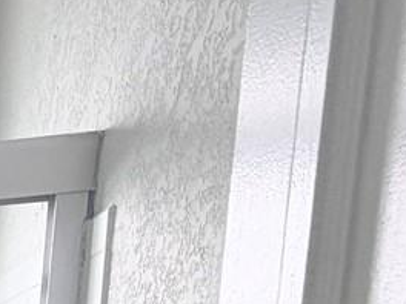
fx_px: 997
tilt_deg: -8.0
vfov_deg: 14.6
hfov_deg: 14.3
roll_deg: +2.0
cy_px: 593
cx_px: -595
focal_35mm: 85
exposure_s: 1/121
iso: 64
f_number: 2.2
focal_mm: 2.22
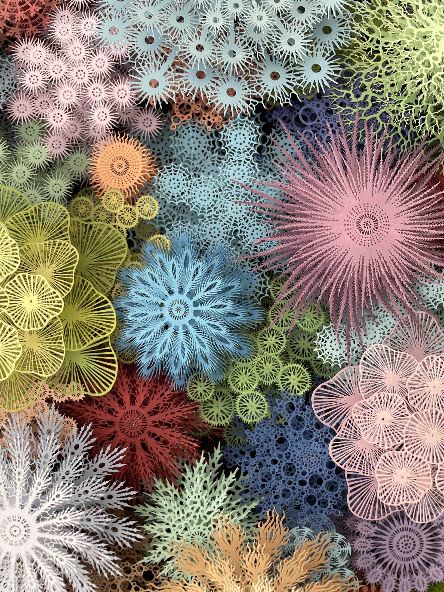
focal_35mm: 26
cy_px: 296
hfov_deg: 53.1
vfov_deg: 67.3
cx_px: 222
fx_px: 445
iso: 50
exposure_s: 1/121
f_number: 1.6
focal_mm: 4.2
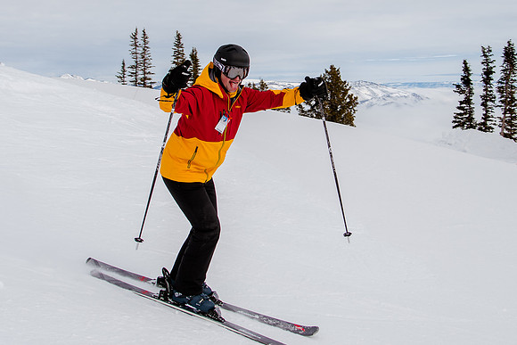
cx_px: 287
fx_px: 858
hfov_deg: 33.5
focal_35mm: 60
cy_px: 90
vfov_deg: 22.5
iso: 400
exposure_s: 1/1000
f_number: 5.6
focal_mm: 24
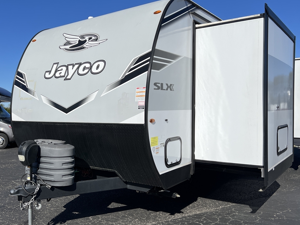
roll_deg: +0.9
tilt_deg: -4.1
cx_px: 108
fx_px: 312
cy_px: 127
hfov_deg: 50.7
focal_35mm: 36
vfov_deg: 39.6
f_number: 1.5
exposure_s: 1/9434
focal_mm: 5.7
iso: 50
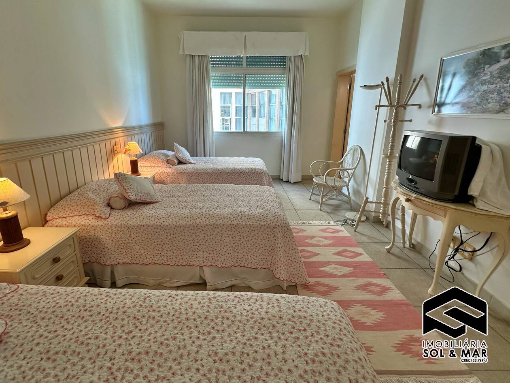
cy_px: 169
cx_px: 240
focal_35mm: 16
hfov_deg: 94.4
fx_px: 236
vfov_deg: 77.8
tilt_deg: -13.9
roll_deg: -0.4
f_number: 2.2
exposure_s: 1/120
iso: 100
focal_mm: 2.22
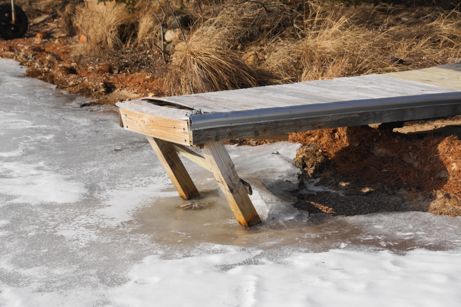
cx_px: 230
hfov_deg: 29.9
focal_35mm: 68
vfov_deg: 20.2
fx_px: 864
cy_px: 154
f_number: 6.3
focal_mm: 45
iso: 100
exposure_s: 1/200
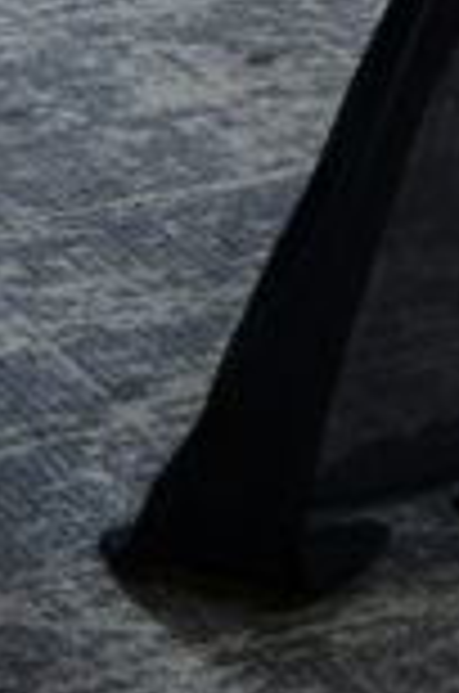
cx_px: 1377
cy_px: -842
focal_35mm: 272
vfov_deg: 7.2
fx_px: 5225
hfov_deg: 4.8
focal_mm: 40
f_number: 4
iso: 800
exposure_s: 1/160
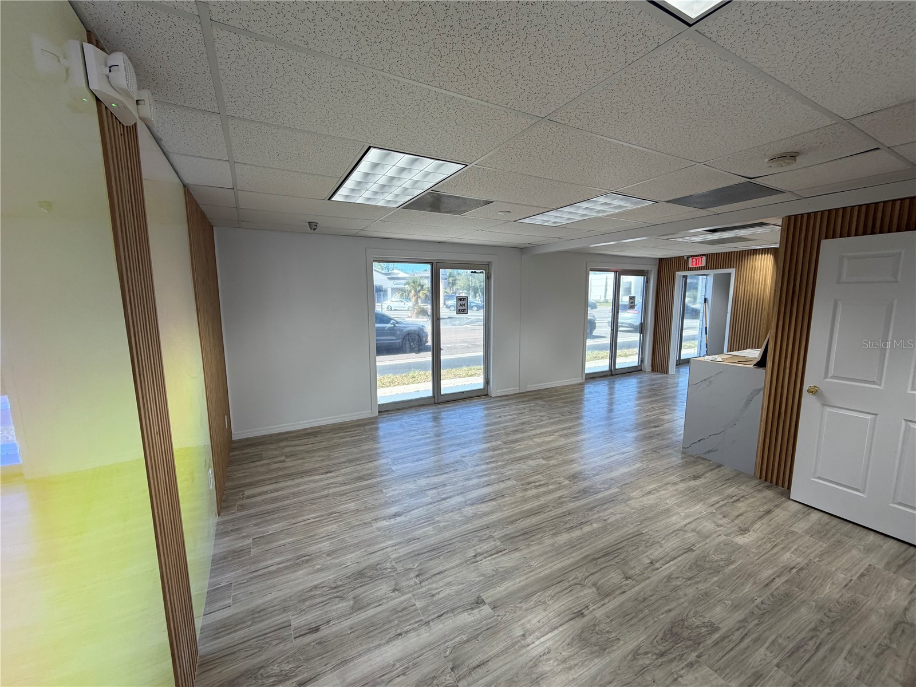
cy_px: 344
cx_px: 458
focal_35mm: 14
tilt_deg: -8.5
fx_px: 370
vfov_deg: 85.7
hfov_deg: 102.1
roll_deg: +0.6
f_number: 2.2
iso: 80
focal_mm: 2.22
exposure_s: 1/120
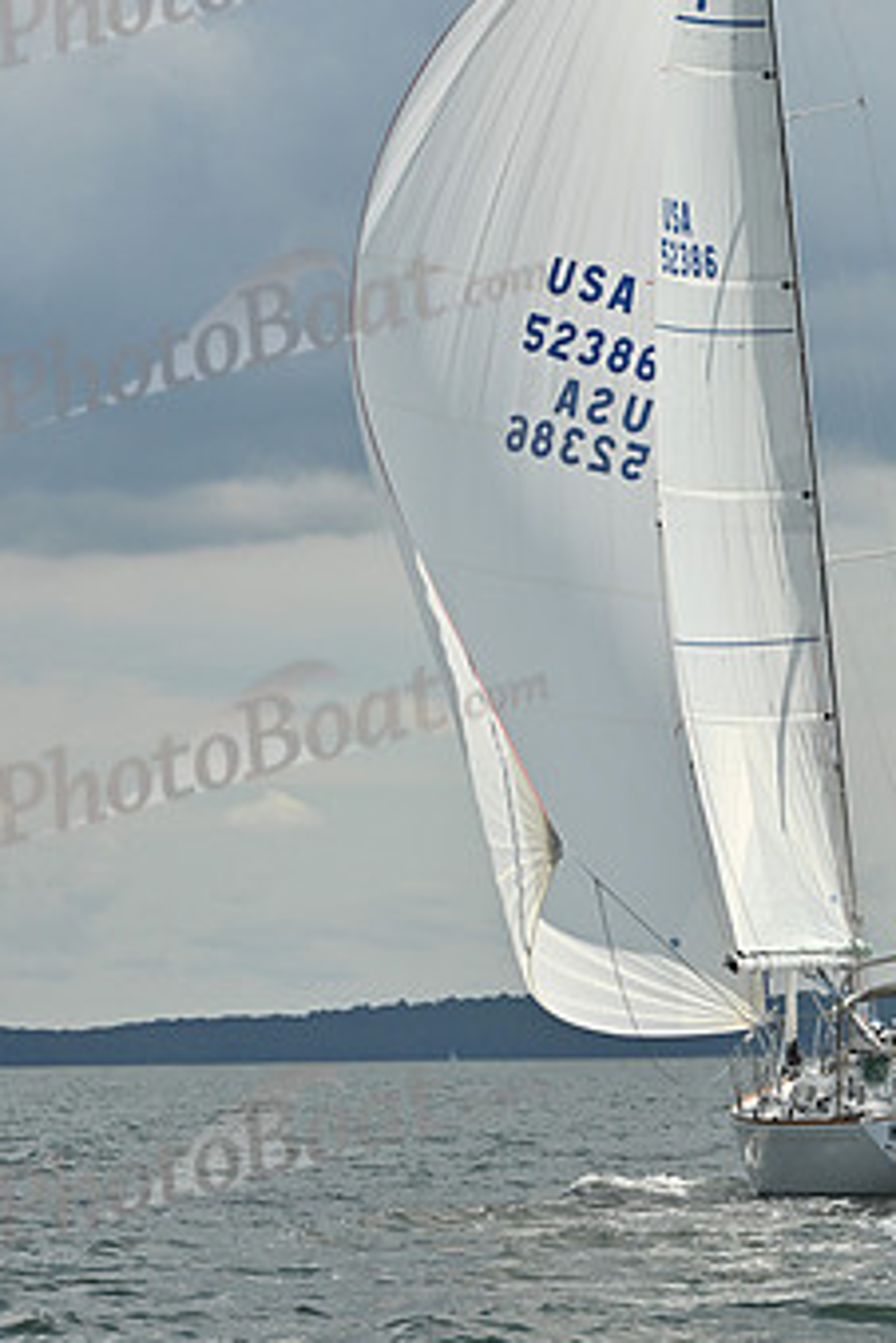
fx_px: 6384
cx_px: 755
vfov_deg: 12.0
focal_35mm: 171
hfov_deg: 8.0
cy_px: 483
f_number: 10
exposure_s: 1/1600
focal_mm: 100
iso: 320
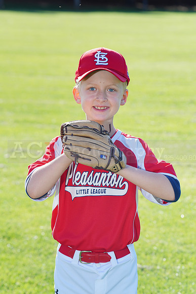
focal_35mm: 184
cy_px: 147
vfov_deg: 11.2
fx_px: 1502
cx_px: 98
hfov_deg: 7.5
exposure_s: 1/200
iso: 200
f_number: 9
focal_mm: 184
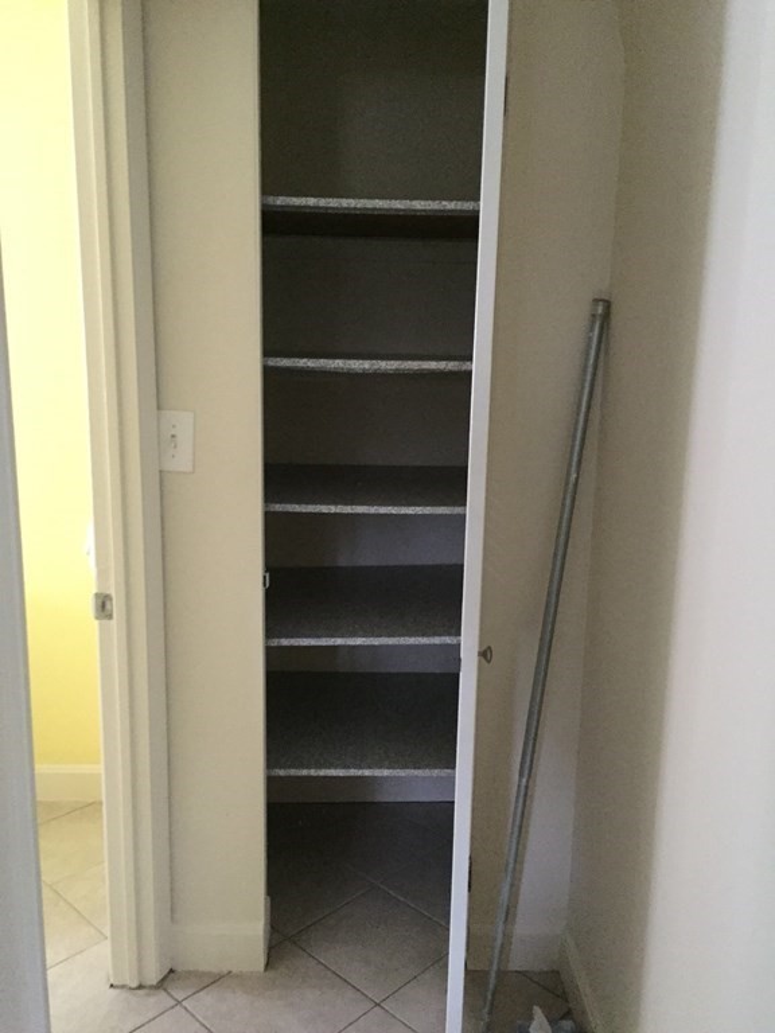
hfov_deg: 48.2
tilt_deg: -11.1
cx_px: 388
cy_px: 516
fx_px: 866
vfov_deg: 61.7
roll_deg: -0.6
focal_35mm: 29
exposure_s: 1/15
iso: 500
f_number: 2.2
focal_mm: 4.15
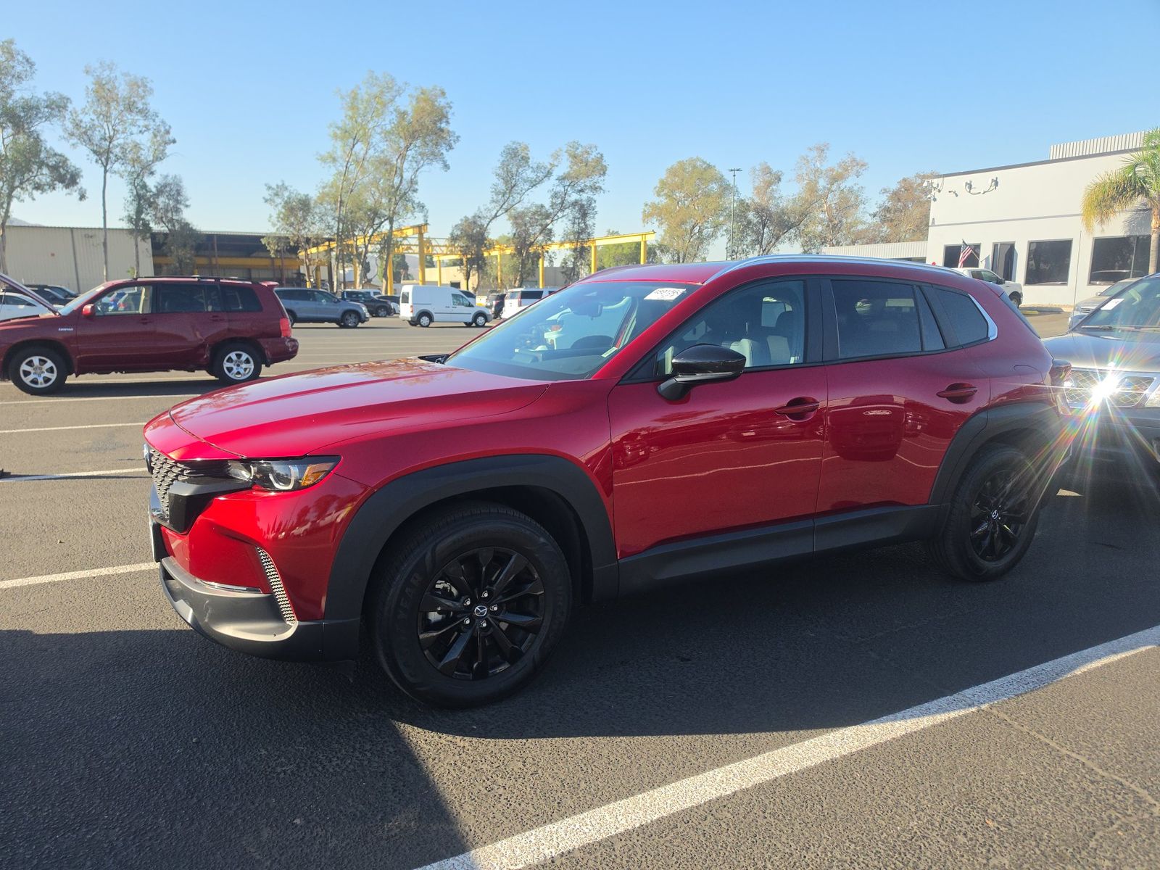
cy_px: 435
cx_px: 580
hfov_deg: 73.9
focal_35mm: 23
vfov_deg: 58.9
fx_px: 771
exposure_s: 1/2744
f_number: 1.4
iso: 63
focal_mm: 6.5
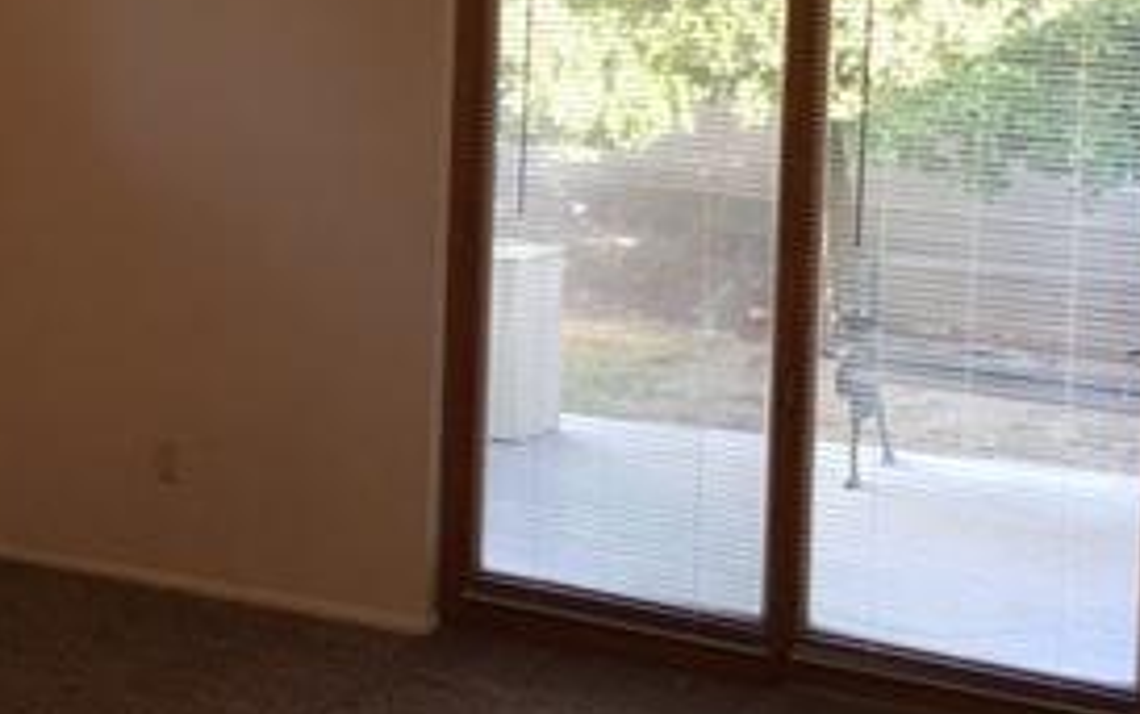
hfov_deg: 27.7
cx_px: 159
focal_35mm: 72
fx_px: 2238
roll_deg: -1.4
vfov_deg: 17.8
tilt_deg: -2.6
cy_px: 67
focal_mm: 4.15
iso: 32
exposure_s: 1/30
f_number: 2.2
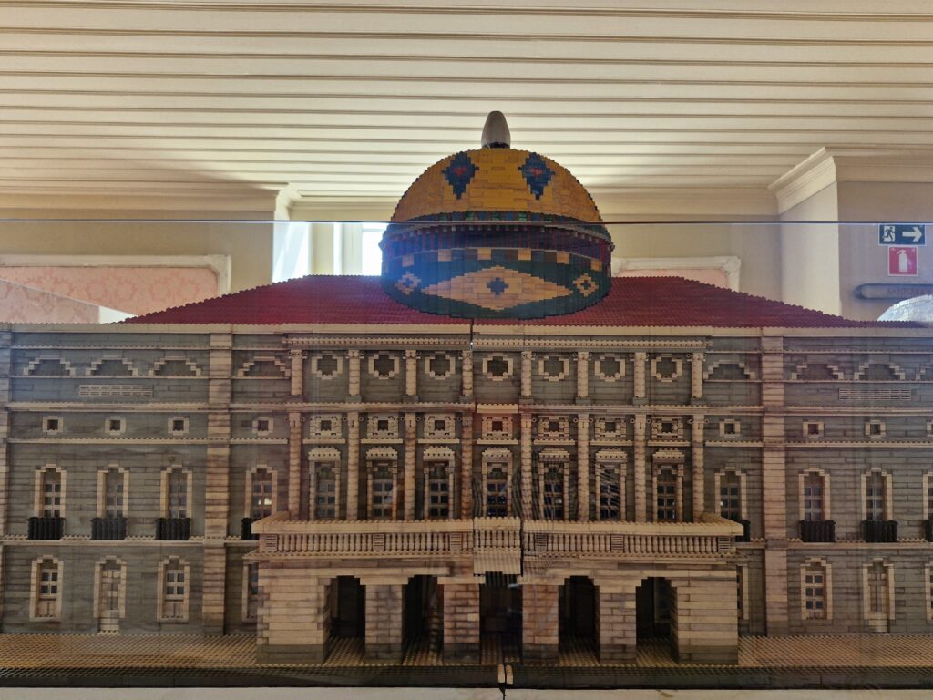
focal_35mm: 23
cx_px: 466
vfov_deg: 58.9
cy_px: 350
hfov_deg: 73.9
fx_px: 620
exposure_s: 1/120
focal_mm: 5.54
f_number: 1.8
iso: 160
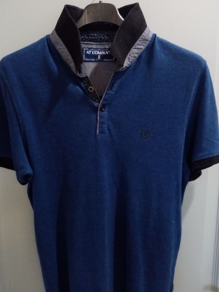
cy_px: 144
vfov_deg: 61.7
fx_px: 245
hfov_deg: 48.2
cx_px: 104
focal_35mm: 29
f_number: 1.8
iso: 660
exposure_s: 1/25
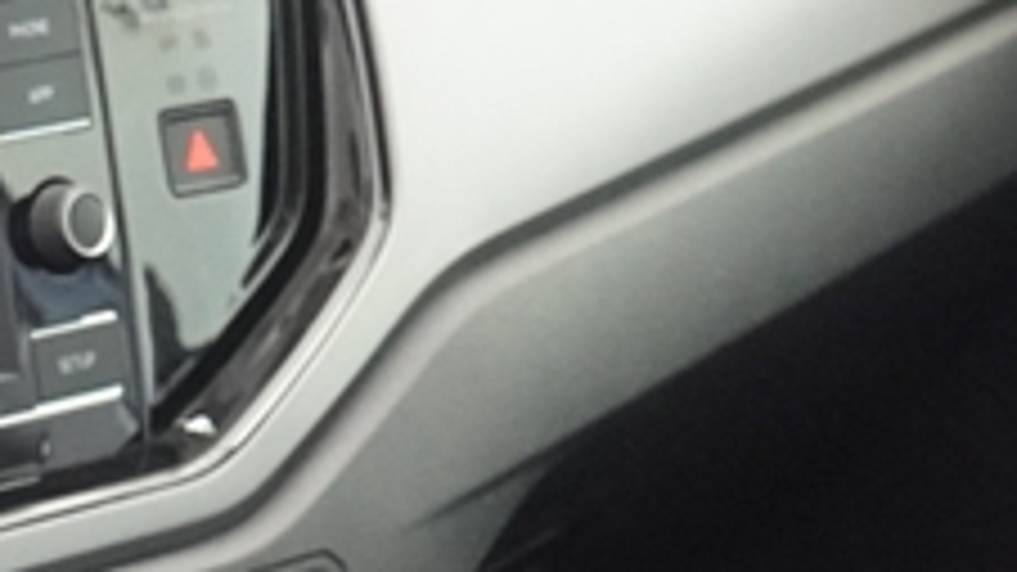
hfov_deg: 9.1
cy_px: 844
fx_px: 6147
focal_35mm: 228
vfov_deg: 5.3
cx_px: -639
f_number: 2.8
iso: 2500
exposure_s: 1/160
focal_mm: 32
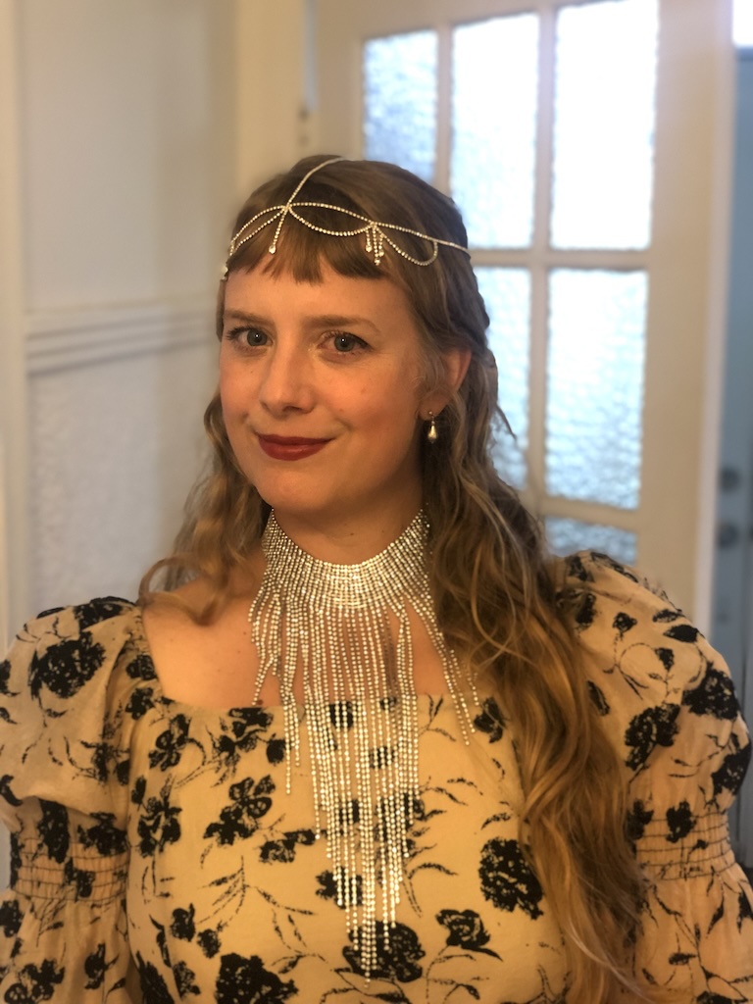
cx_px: 376
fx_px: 1508
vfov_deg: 36.8
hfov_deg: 28.0
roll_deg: -0.8
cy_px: 502
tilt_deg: -9.6
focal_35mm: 52
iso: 160
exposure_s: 1/11
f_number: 2.4
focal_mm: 6
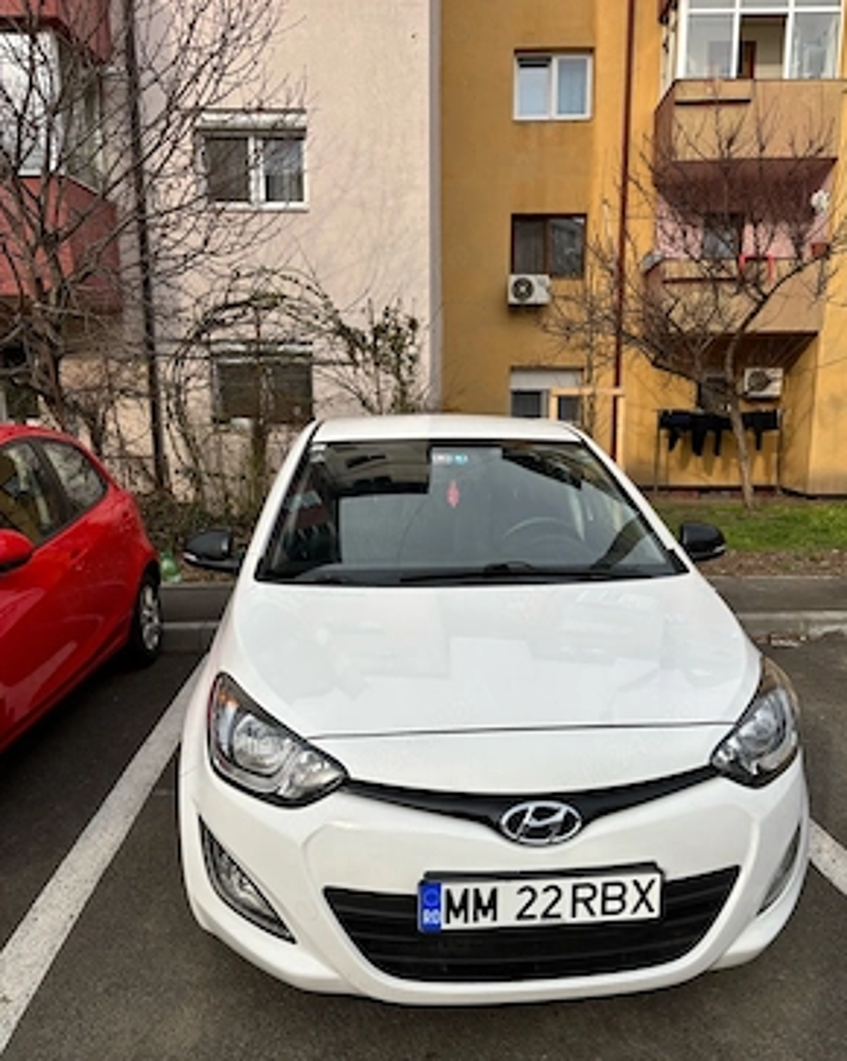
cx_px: 435
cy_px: 576
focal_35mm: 28
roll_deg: -0.9
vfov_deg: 62.1
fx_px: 878
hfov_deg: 51.5
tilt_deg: -11.5
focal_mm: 5.96
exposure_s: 1/2105
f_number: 1.6
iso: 50
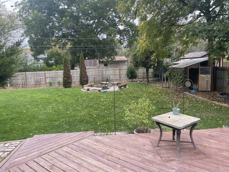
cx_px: 114
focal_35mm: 25
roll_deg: +0.6
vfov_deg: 54.9
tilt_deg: -9.0
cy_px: 86
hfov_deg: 69.4
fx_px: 165
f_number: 1.6
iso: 32
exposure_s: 1/602
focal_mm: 5.1
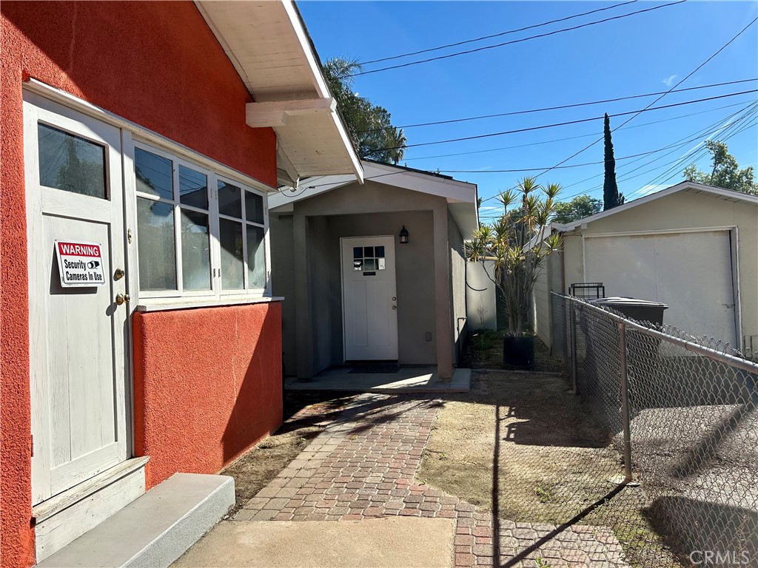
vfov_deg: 53.1
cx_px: 379
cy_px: 284
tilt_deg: +4.2
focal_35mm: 26
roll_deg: +3.2
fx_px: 569
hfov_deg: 67.3
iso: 50
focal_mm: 5.7
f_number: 1.5
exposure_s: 1/4115
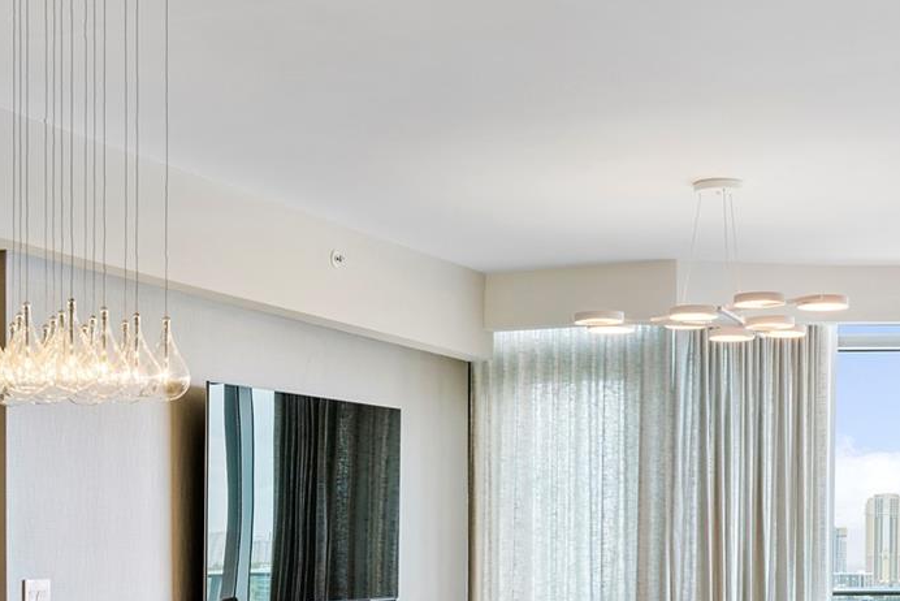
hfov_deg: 30.0
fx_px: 1676
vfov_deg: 19.7
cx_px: 535
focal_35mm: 67
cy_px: 609
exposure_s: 1/50
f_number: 8
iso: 320
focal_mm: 29
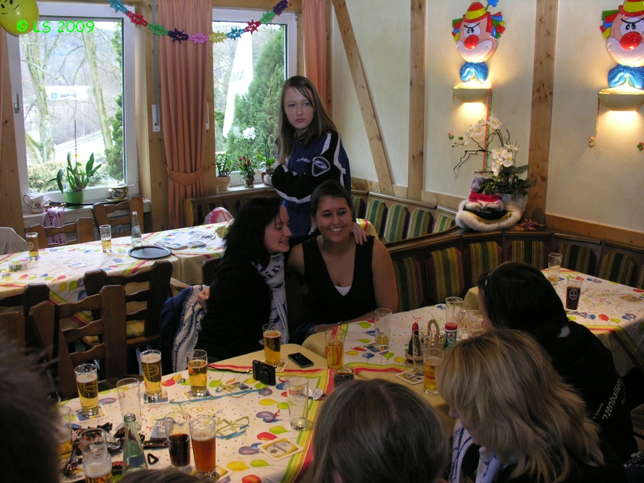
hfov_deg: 52.6
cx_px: 322
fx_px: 651
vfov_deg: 40.7
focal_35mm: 35
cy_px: 242
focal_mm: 8.9
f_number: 4
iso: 200
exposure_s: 1/30
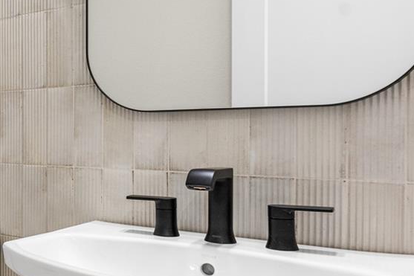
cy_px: 142
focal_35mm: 46
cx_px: -84
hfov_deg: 34.3
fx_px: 529
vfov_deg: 29.2
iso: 500
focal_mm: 16
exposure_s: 1/15
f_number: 8
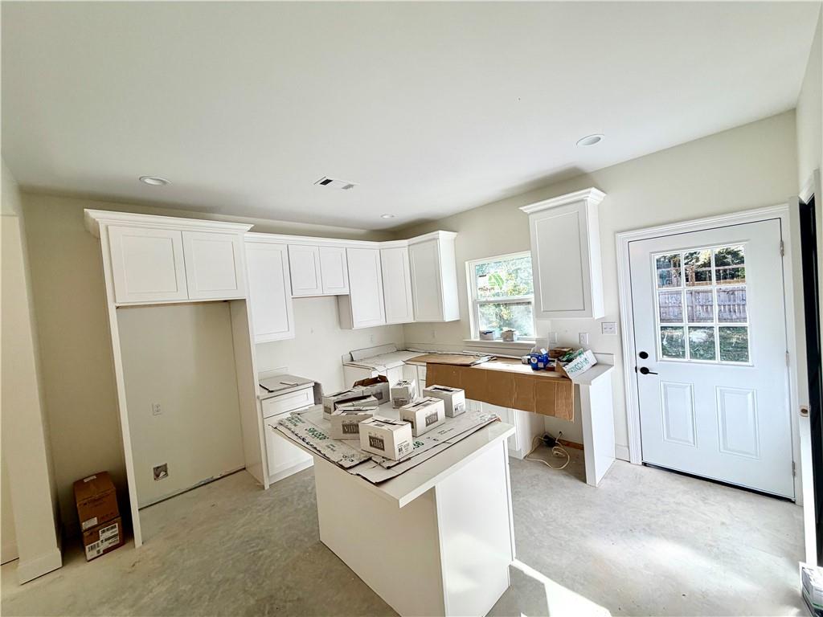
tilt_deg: -1.7
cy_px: 308
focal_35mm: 14
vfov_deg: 85.7
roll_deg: +5.2
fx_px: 333
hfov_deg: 102.1
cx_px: 412
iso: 50
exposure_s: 1/120
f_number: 2.2
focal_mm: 2.22
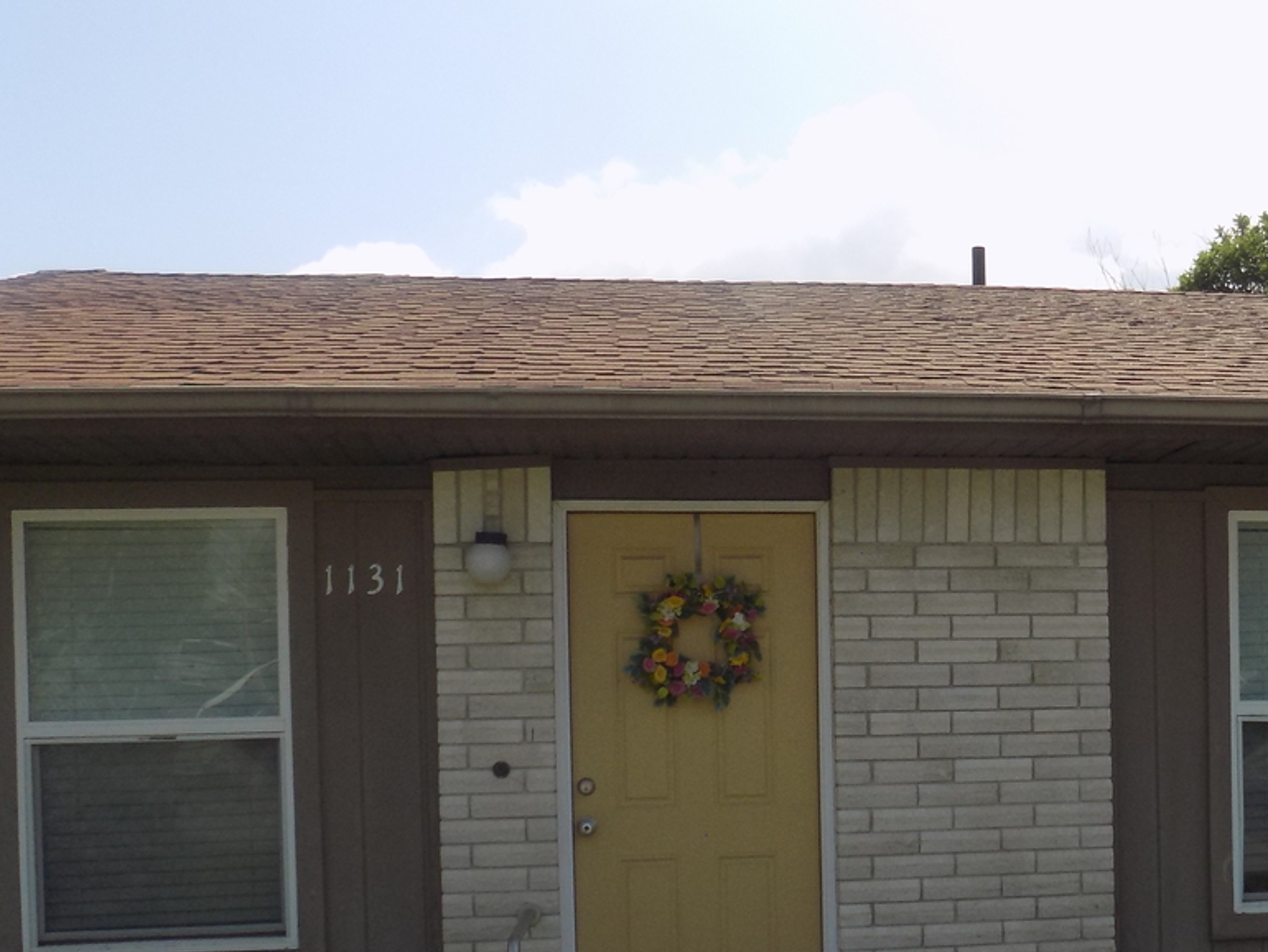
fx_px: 1576
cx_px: 869
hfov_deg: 43.1
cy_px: 712
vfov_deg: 33.0
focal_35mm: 43
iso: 80
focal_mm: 4
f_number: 3.1
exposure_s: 1/800
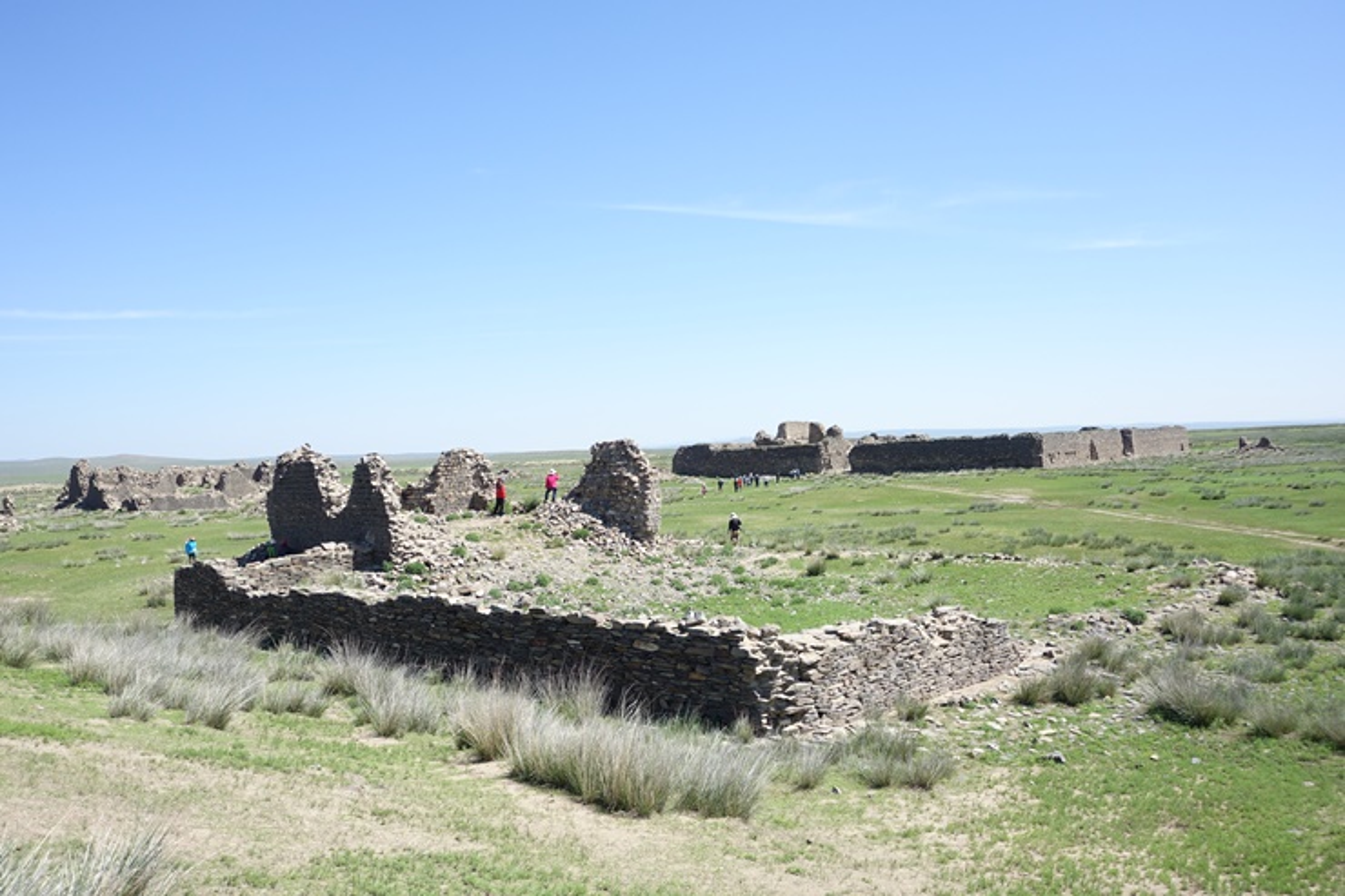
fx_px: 1083
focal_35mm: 29
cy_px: 448
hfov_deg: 63.7
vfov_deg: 44.9
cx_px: 672
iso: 125
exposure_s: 1/320
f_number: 5.6
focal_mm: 10.51
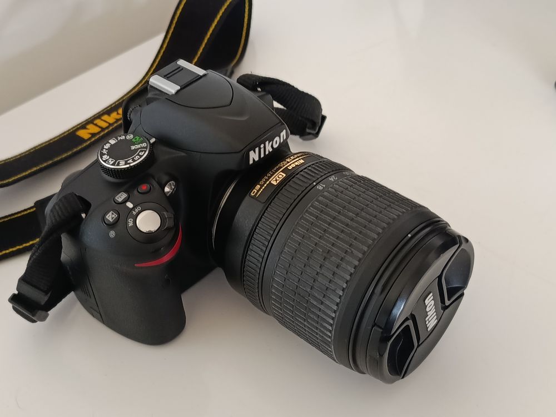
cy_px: 208
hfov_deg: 41.2
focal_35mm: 46
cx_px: 278
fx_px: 739
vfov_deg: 31.5
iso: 1293
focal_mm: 5.24
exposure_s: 1/25
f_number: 1.7
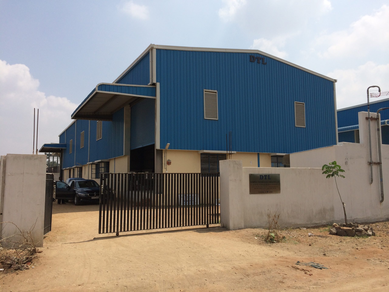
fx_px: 337
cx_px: 194
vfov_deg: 46.8
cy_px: 146
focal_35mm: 30
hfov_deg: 60.0
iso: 40
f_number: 2.2
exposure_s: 1/3731
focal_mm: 4.12
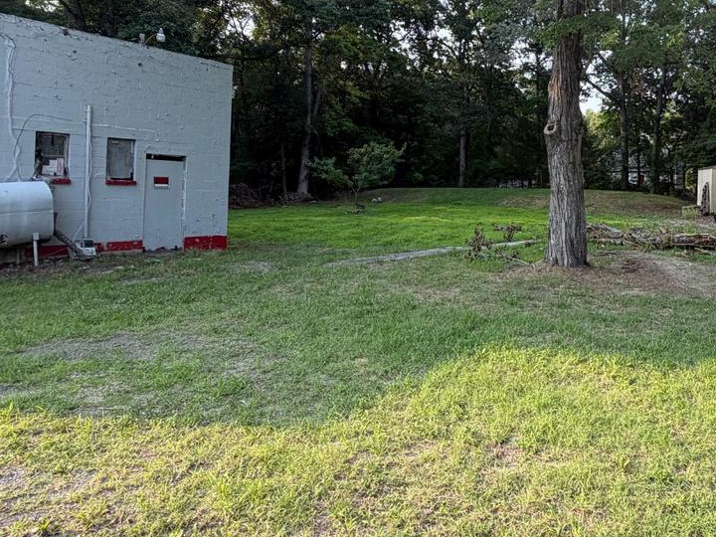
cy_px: 179
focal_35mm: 28
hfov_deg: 60.1
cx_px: 534
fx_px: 579
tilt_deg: +0.2
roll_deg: -0.5
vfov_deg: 48.9
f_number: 2.2
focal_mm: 2.22
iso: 40
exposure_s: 1/200
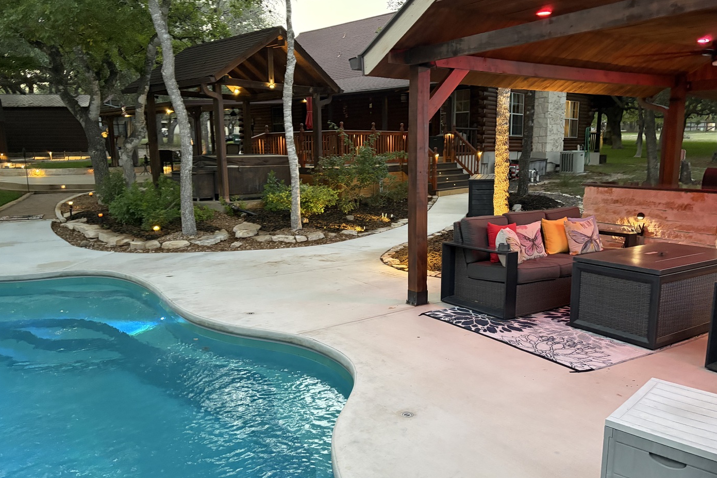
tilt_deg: -10.2
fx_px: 558
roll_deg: +2.1
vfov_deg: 46.3
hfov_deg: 65.5
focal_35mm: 28
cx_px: 368
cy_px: 260
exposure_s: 1/39
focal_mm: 5.96
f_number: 1.6
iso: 500
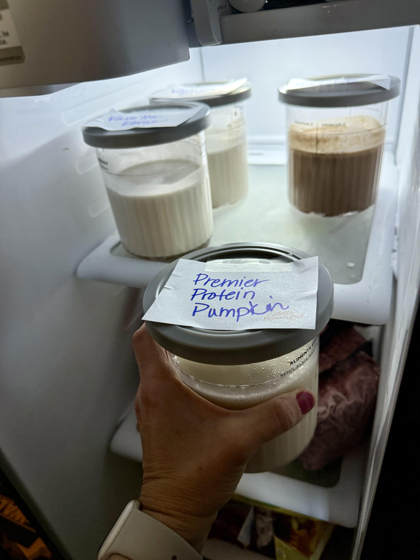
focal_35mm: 24
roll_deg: +6.7
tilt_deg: -34.1
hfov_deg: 56.8
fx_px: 388
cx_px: 210
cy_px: 280
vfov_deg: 71.6
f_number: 1.78
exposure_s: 1/60
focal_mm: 6.76
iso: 250
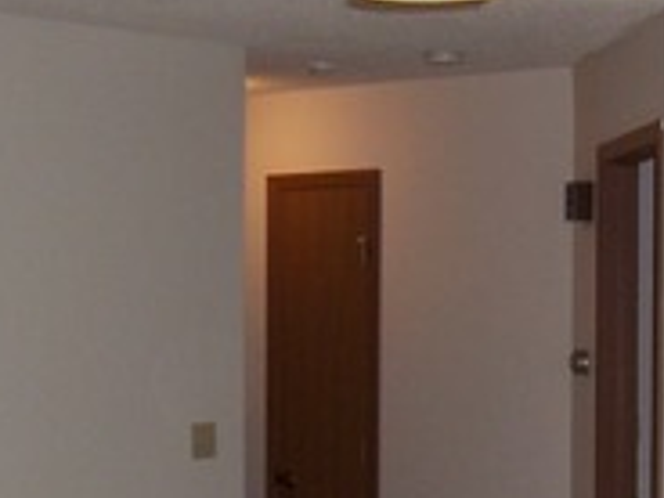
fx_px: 2263
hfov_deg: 16.5
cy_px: 422
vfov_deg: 12.5
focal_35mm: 118
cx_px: 559
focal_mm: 5.6
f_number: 2.7
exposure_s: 1/60
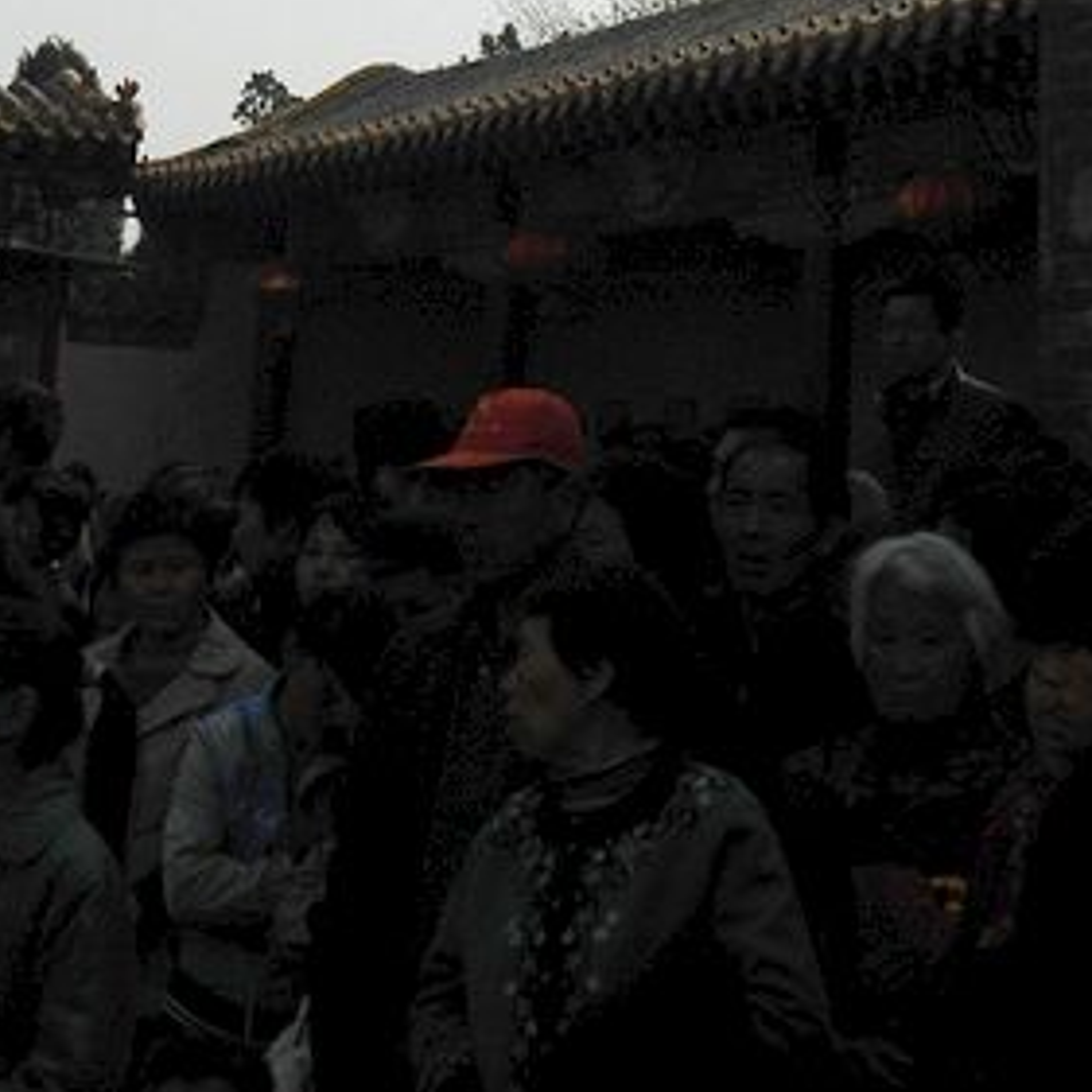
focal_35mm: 93
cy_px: -346
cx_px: 369
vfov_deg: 17.5
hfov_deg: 18.6
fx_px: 3319
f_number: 4.5
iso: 64
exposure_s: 1/2000
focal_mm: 6.6
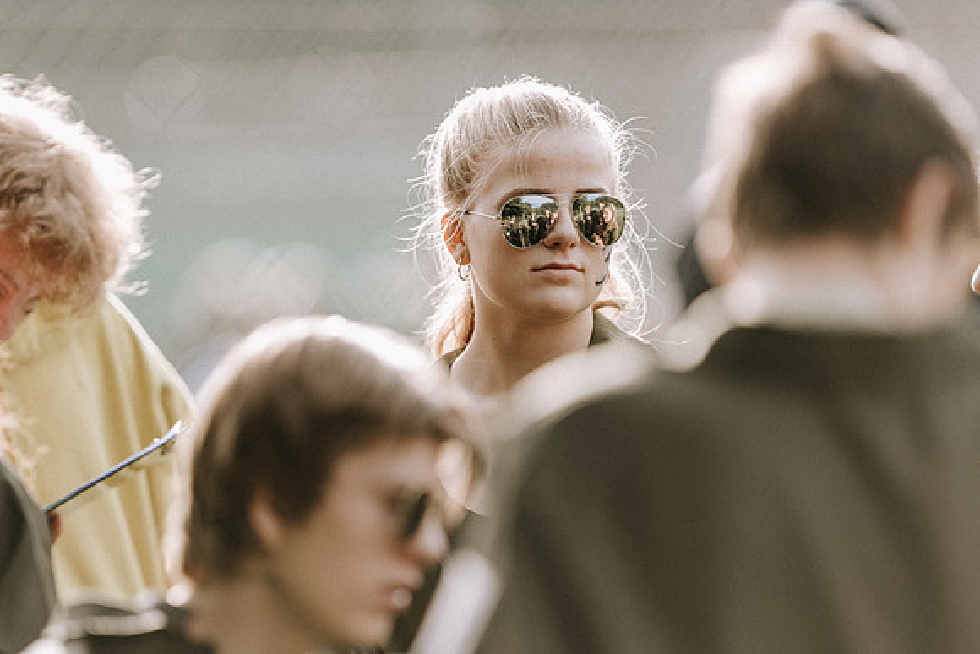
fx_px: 7257
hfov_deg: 7.7
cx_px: 383
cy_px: 410
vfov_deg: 5.2
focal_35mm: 267
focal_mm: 200
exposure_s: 1/400
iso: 110
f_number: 2
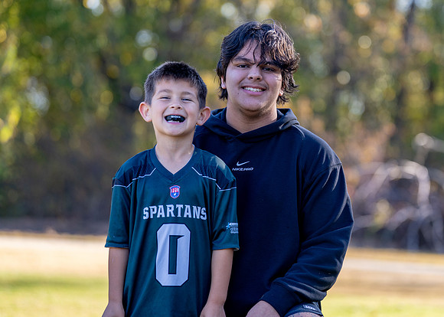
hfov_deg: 14.1
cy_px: 142
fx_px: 1791
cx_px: 260
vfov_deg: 10.1
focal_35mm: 142
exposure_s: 1/640
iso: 200
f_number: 2.8
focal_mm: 120
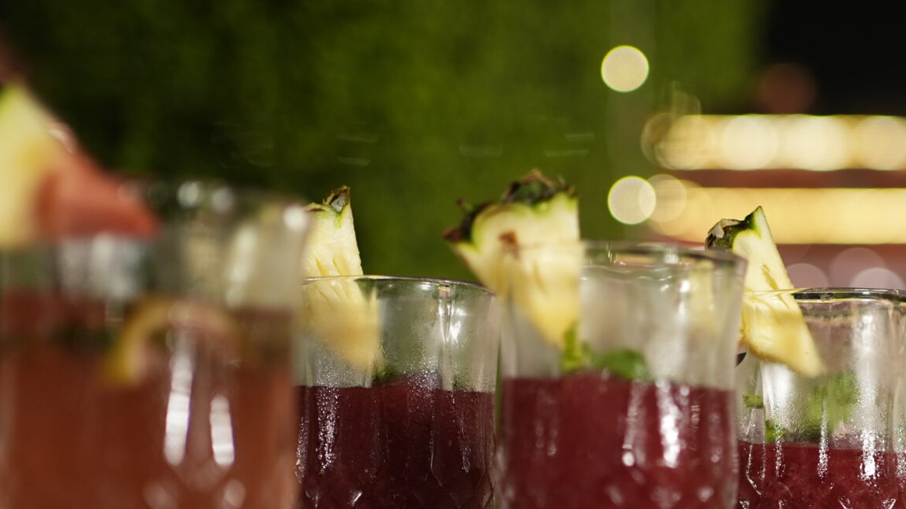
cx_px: 734
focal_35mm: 81
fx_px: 1946
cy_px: 396
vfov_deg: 14.8
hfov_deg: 25.7
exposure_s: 1/100
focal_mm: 35
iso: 400
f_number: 1.8
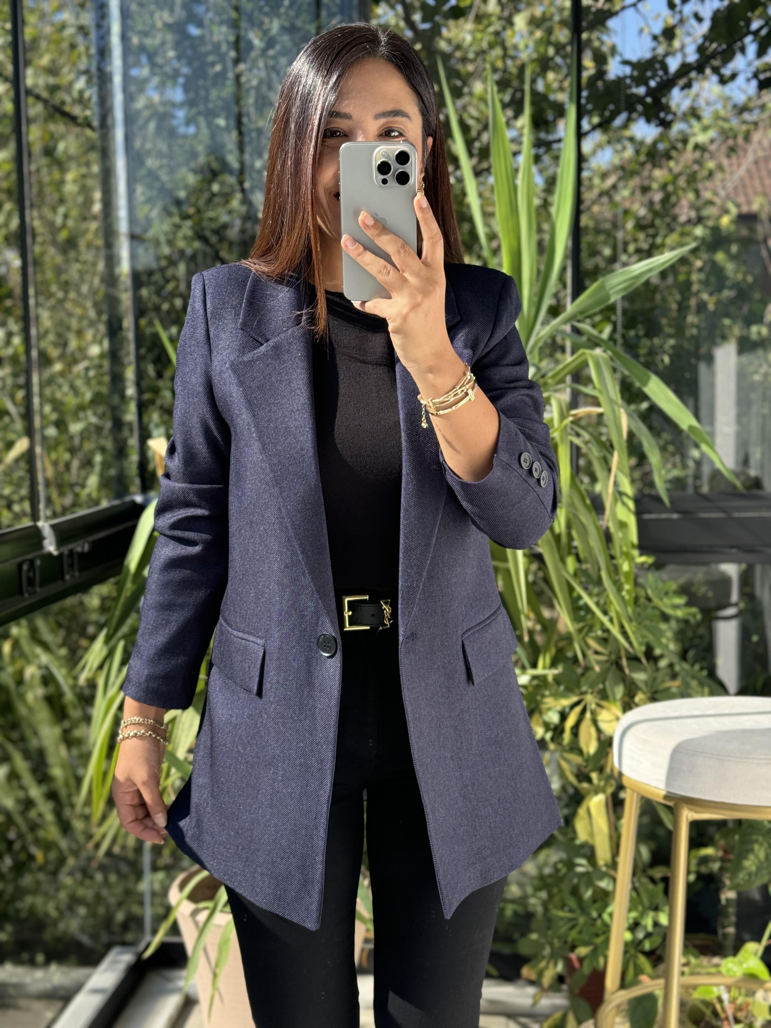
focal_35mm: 48
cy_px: 514
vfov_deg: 39.7
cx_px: 386
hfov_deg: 30.3
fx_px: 1425
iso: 64
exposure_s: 1/503
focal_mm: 6.76
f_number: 1.78
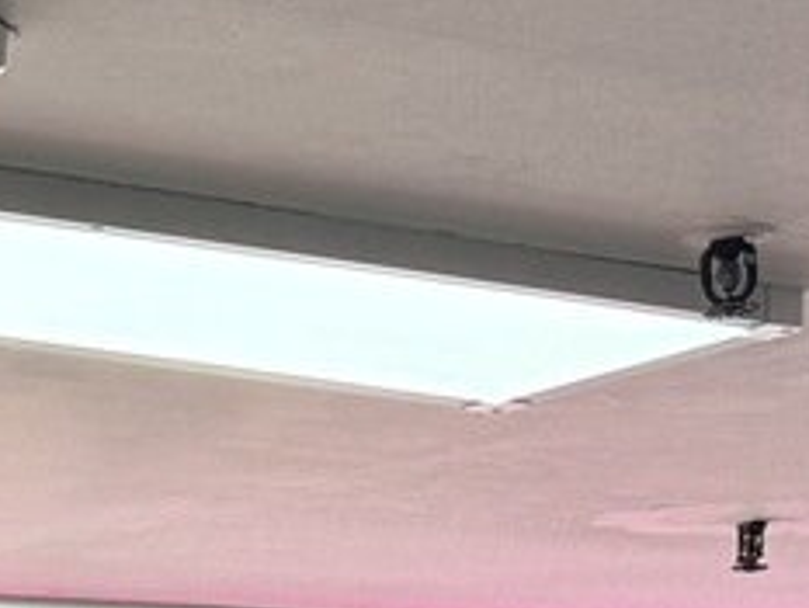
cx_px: -826
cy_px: 1178
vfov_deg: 9.7
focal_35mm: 144
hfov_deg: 12.1
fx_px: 3367
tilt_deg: -1.2
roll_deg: -1.4
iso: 100
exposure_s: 1/308
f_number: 1.78
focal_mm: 6.76
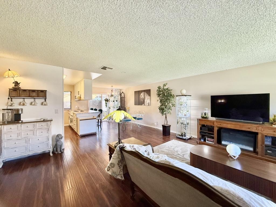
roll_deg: +0.0
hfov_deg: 102.1
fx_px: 112
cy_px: 104
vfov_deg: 85.7
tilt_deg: -0.1
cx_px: 138
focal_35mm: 14
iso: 250
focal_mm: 2.22
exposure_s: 1/120
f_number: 2.2
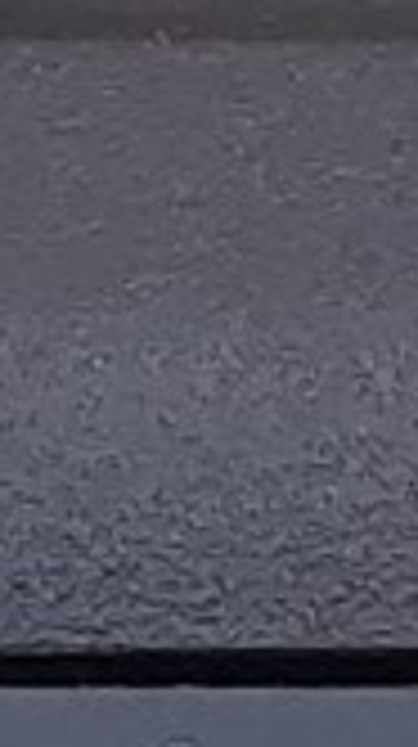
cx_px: 715
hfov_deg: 3.3
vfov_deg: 5.8
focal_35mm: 369
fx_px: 7293
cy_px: 981
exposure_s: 1/63
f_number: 1.8
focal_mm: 4.36
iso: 50
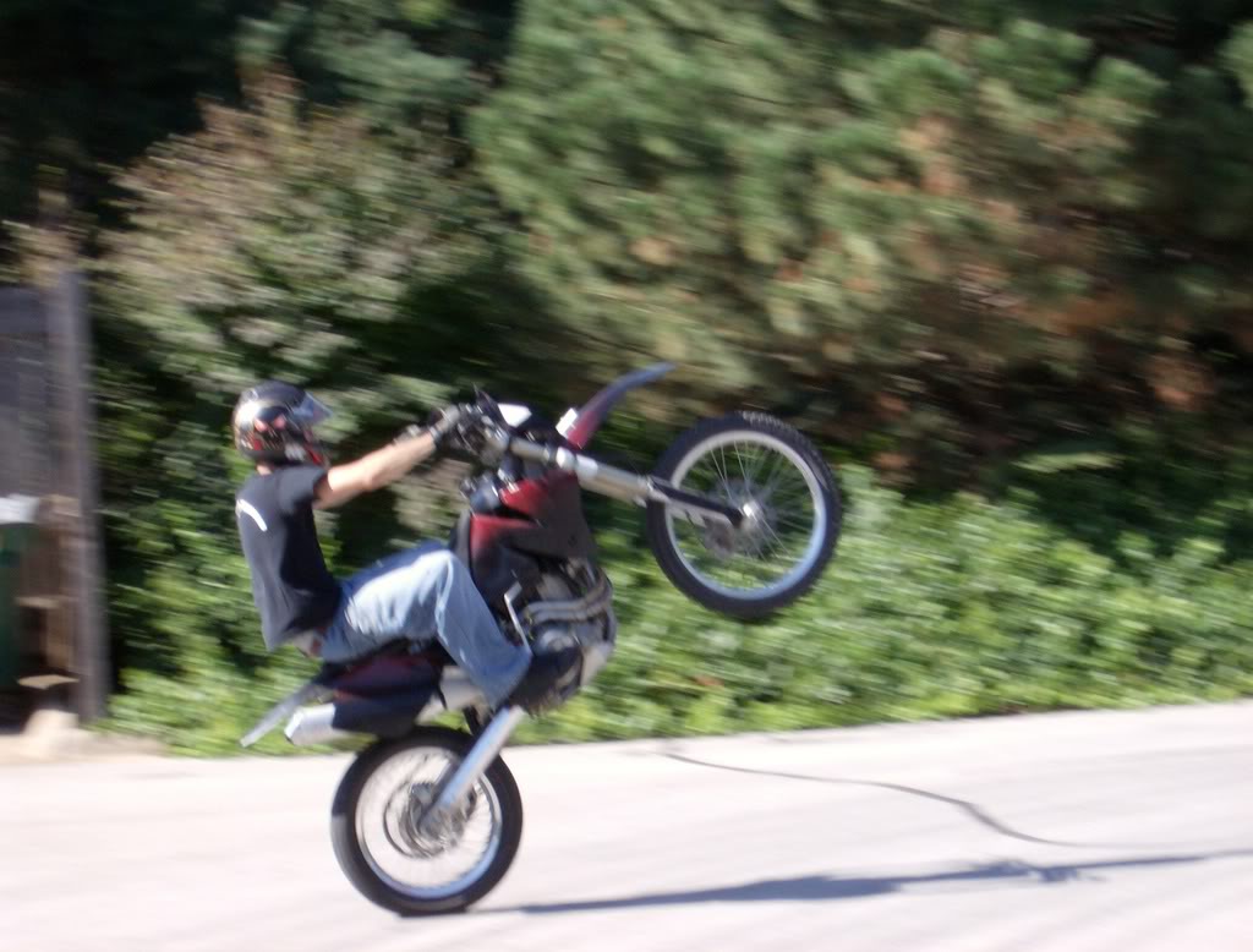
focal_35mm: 108
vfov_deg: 13.8
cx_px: 626
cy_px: 476
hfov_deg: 18.1
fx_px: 3928
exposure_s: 1/136
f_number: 4.8
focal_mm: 18
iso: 100
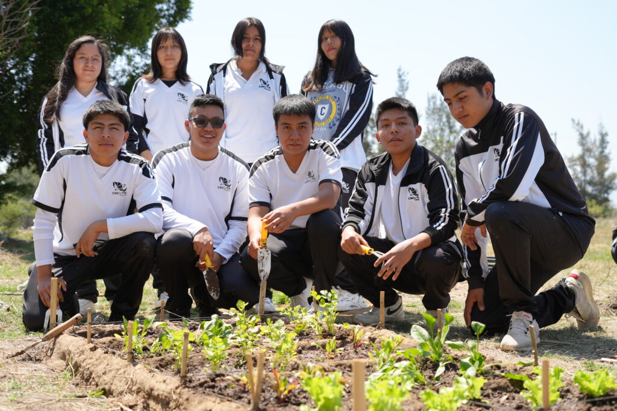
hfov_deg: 39.6
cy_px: 206
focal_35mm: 50
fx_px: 857
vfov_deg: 27.0
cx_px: 308
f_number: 4.5
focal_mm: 50
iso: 100
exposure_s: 1/320
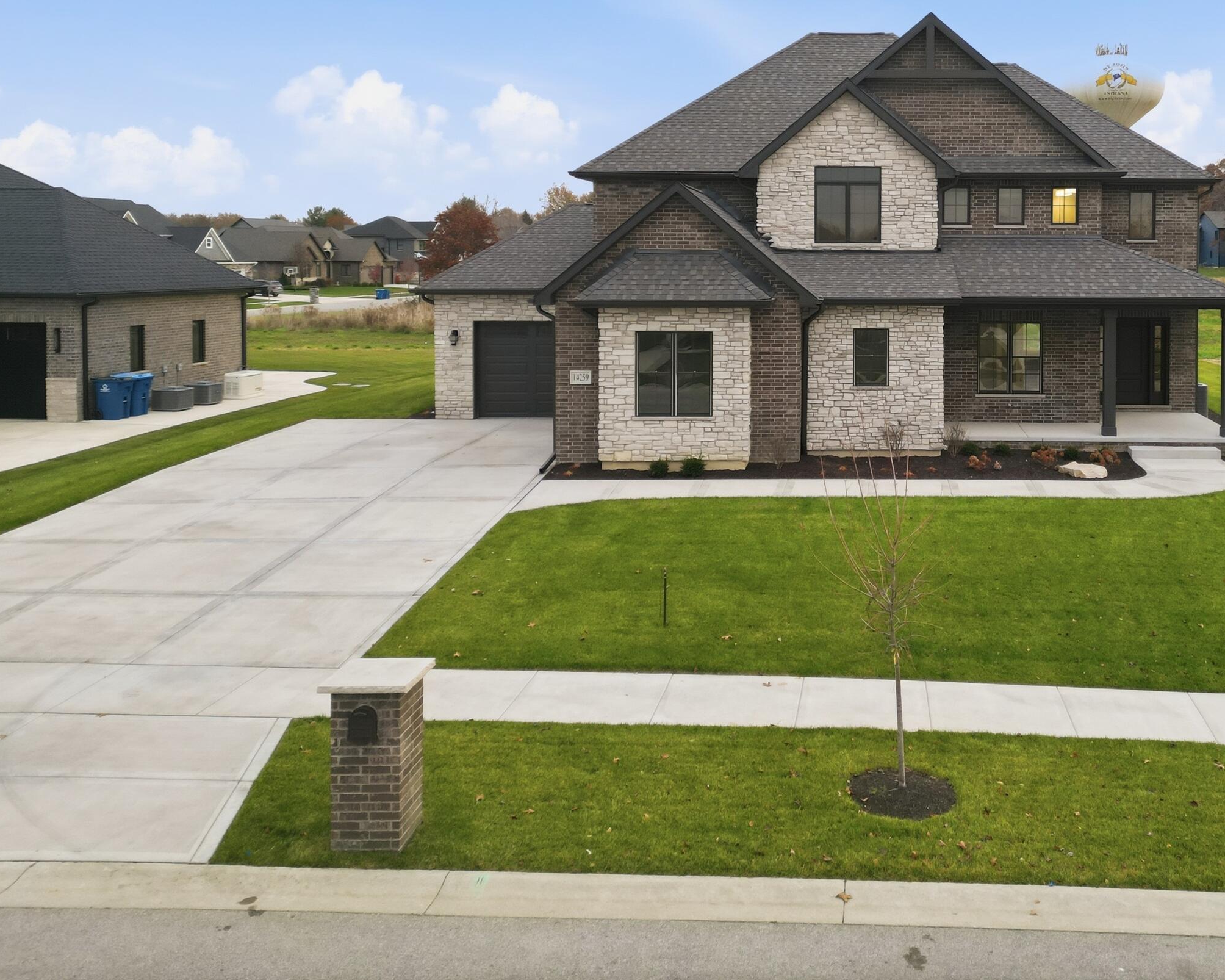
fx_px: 1269
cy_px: 295
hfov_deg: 50.0
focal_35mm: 35
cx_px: 872
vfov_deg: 41.4
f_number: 1.7
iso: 120
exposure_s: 1/640
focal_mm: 6.7
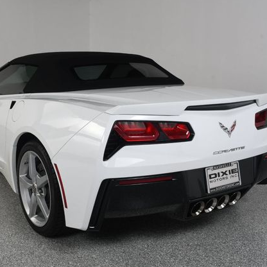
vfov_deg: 36.1
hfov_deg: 35.8
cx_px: 99
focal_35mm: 47
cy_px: 134
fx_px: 410
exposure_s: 1/160
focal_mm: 24
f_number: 11
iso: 100
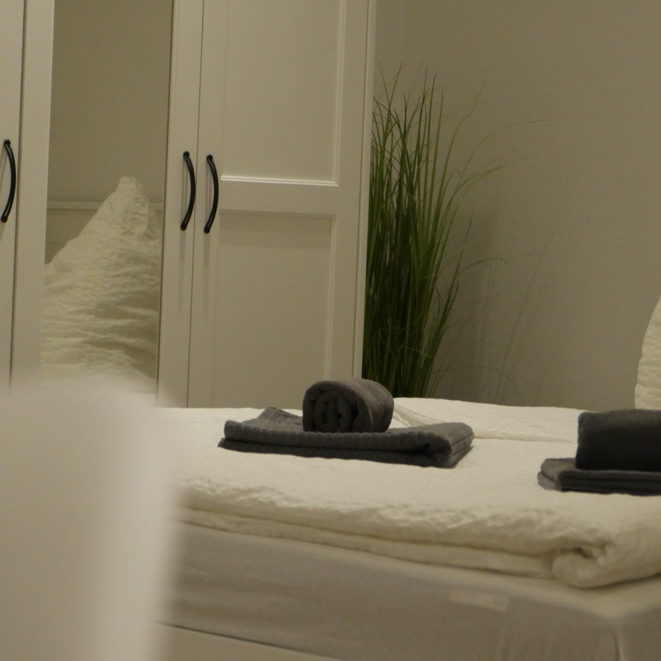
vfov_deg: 11.5
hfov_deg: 11.5
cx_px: 351
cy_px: 332
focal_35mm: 152
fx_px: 3284
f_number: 5.7
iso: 3200
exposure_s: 1/100
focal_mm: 64
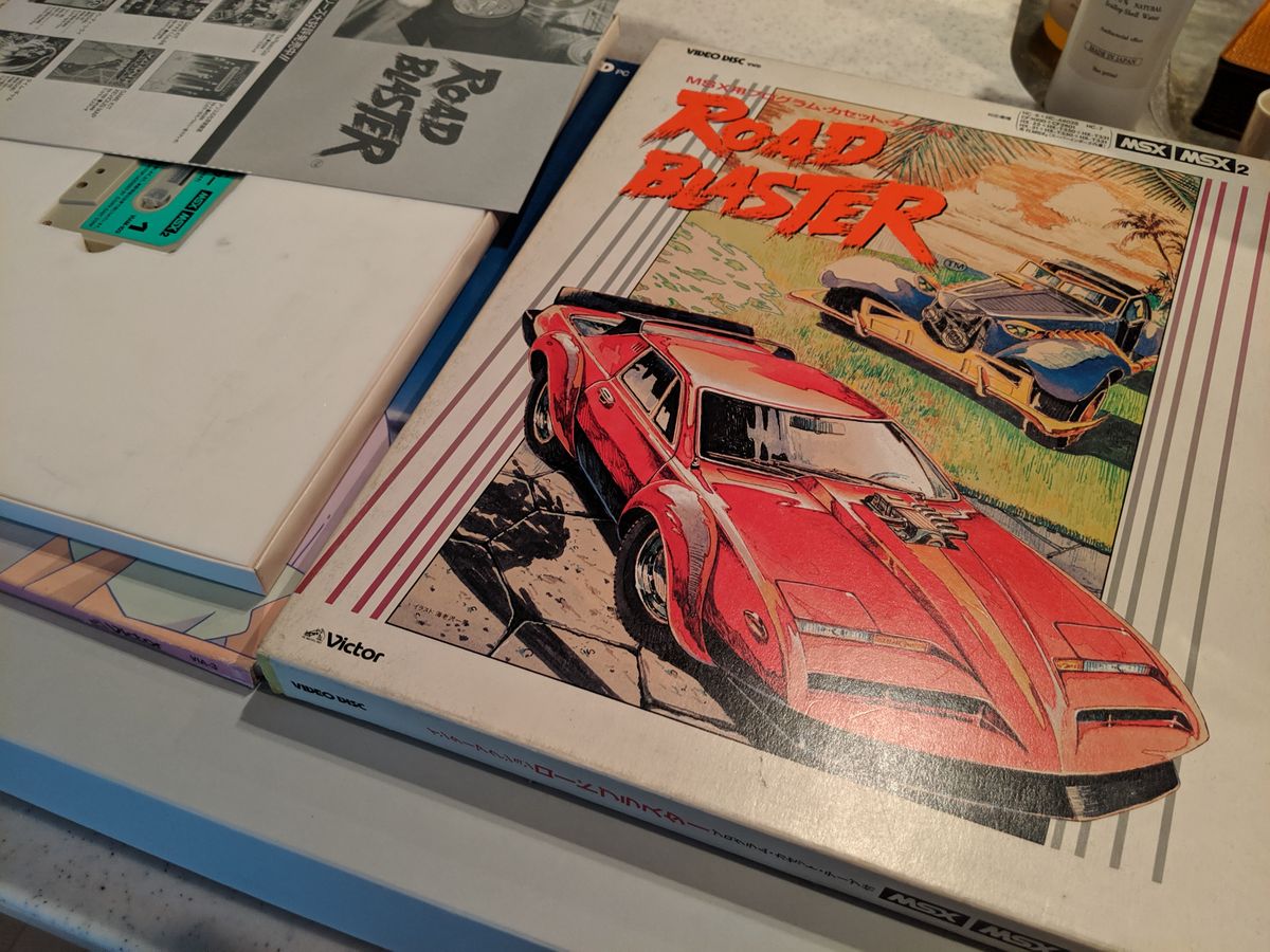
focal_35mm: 27
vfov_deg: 51.4
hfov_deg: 65.3
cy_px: 476
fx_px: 991
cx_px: 635
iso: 297
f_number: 1.8
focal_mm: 4.44
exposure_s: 1/33.3
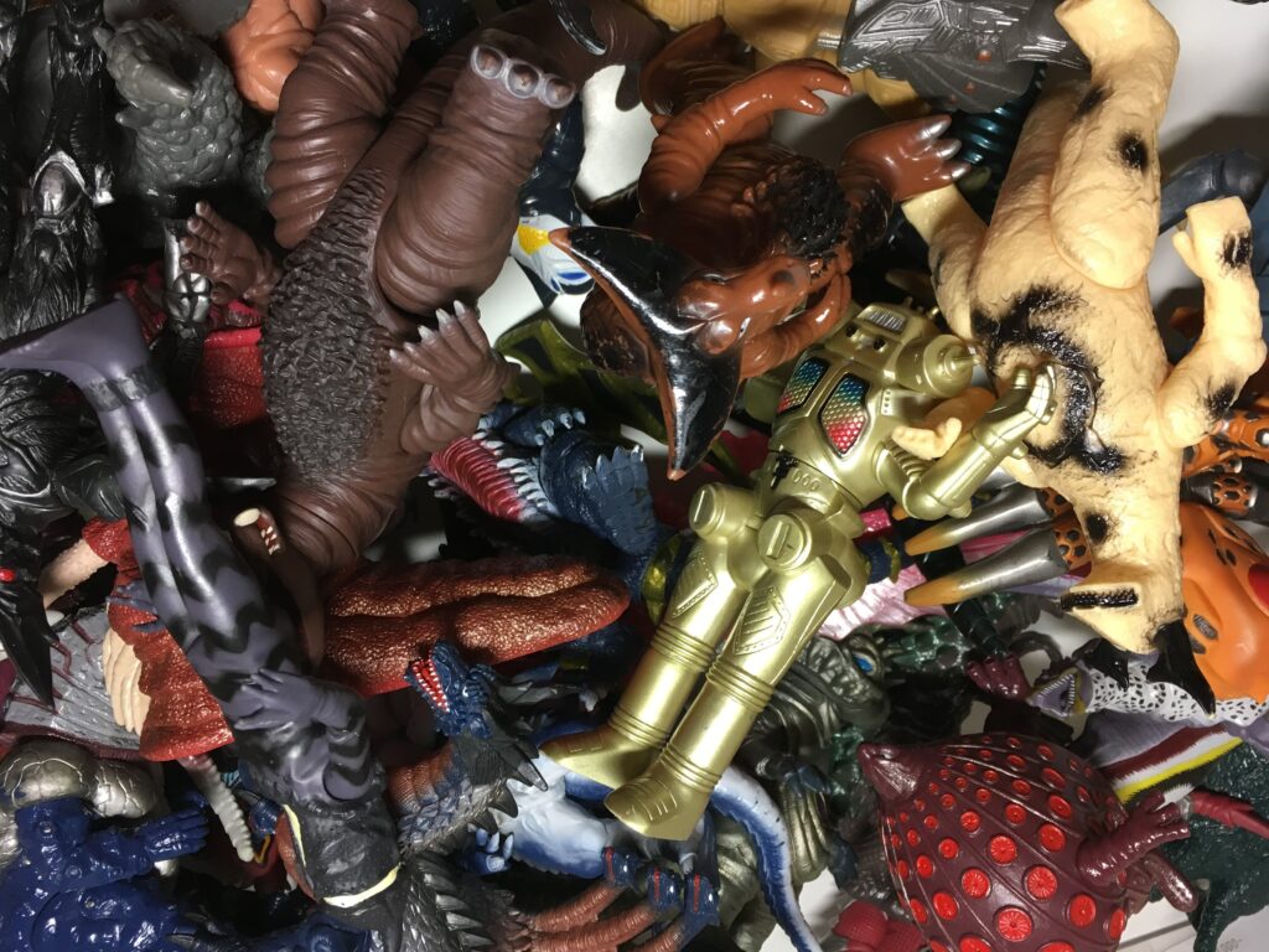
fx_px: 1063
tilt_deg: -65.9
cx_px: 634
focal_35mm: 29
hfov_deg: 61.7
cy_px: 476
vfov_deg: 48.2
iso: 80
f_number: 2.2
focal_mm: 4.15
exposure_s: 1/30
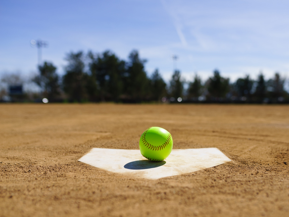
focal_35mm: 38
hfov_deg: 48.9
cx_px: 162
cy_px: 109
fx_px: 317
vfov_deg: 37.7
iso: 100
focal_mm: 35
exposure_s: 1/5000
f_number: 2.8
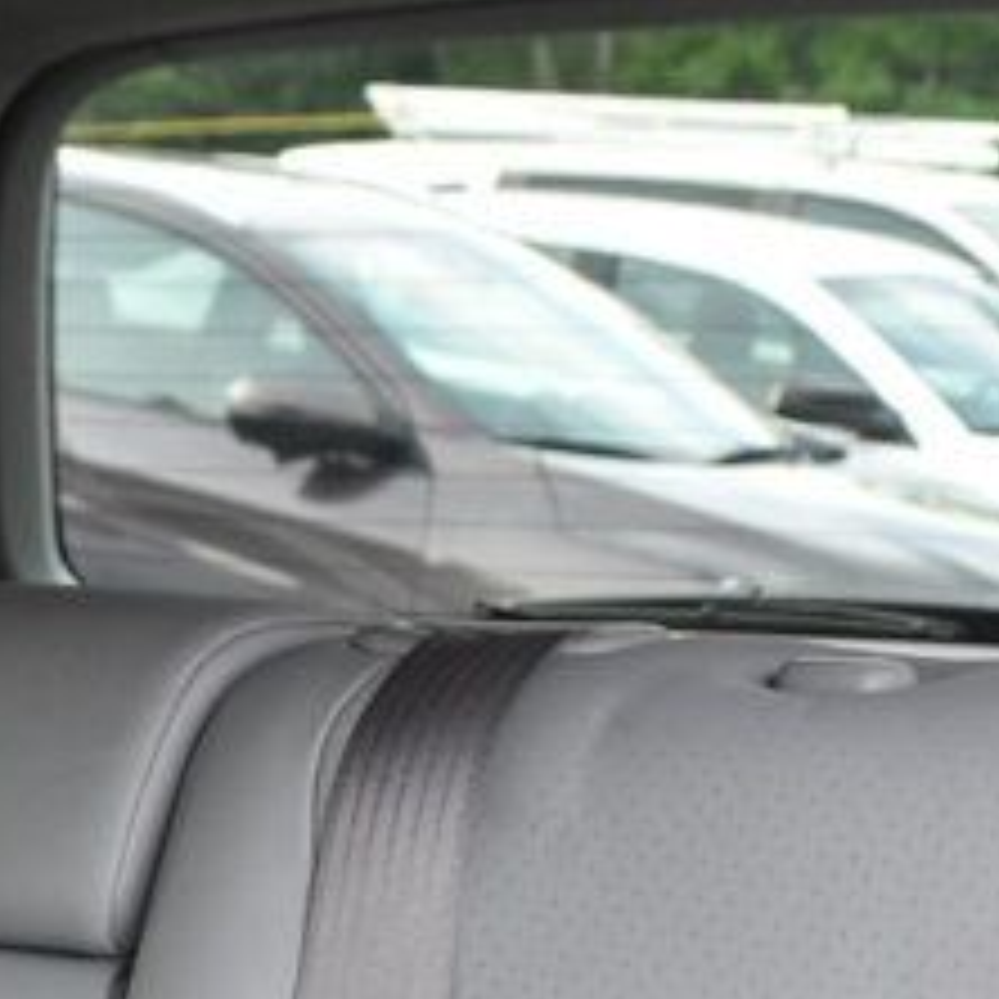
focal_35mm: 106
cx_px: 306
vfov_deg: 15.8
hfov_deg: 16.4
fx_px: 3461
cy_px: 1170
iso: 800
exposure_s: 1/125
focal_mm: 18
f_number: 4.5
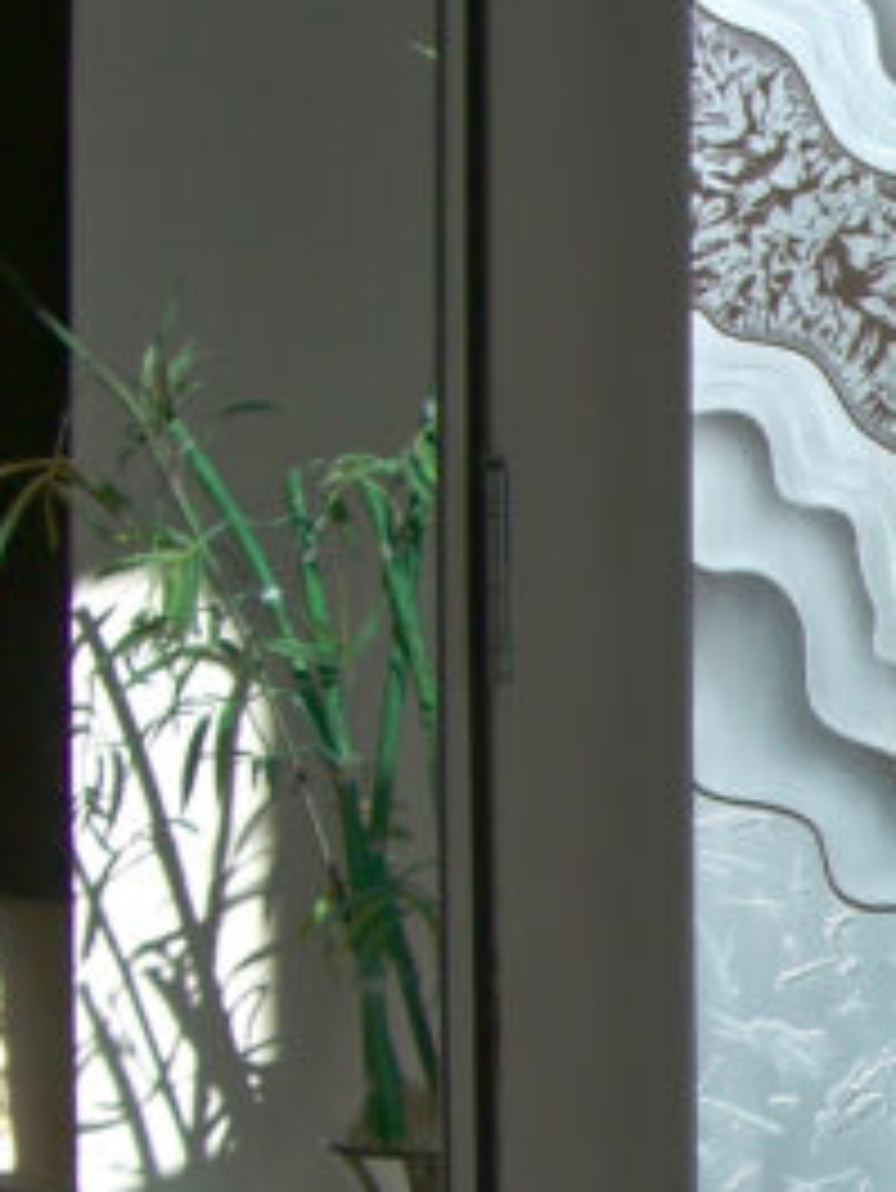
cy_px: 1102
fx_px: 5069
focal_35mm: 147
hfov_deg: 9.8
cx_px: 1387
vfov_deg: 13.3
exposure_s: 1/160
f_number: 5.6
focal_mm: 7.9
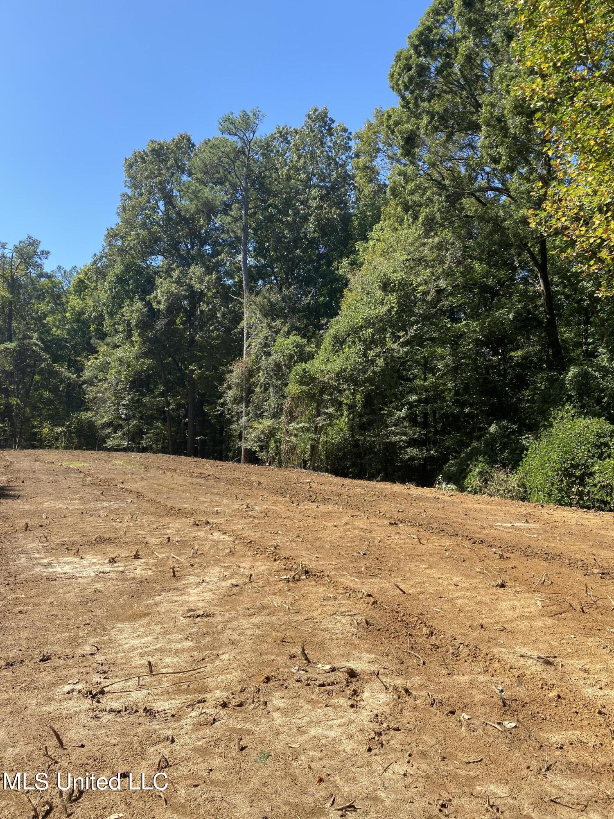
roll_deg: -1.3
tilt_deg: +2.5
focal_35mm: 26
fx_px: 615
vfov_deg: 67.3
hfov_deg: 53.1
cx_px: 307
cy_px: 410
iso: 32
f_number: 1.8
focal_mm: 4.25
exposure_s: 1/1429
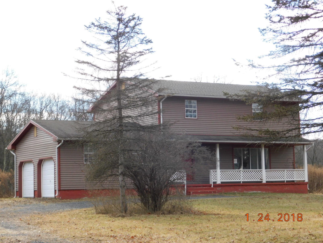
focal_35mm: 80
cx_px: 162
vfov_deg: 18.4
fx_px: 746
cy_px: 122
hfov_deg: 24.4
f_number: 4.4
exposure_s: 1/250
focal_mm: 14.2
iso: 125
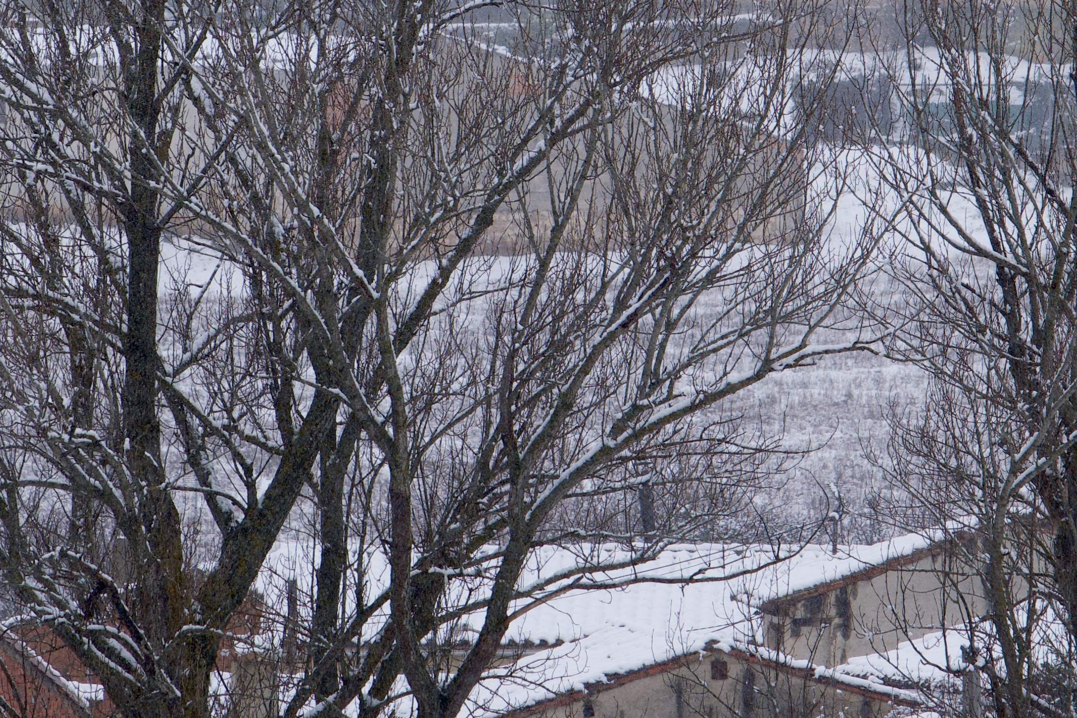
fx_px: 19145
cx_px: 504
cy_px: 66
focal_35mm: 640
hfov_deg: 3.2
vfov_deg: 2.1
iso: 200
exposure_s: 1/800
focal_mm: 150
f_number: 7.1
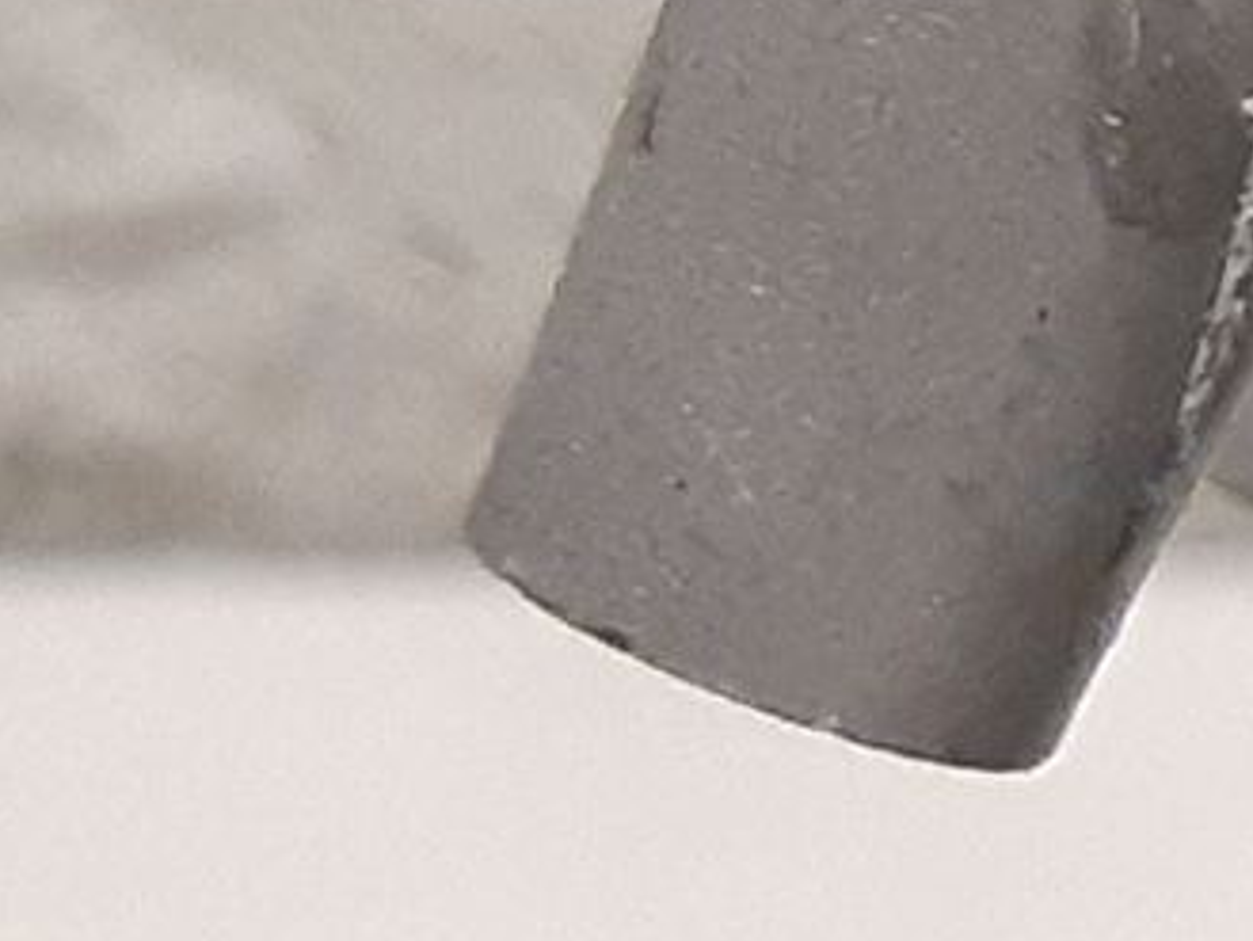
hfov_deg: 9.4
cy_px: 495
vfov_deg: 9.2
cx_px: 3828
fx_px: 5866
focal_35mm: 162
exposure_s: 1/50
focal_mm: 3.93
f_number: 1.7
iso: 250
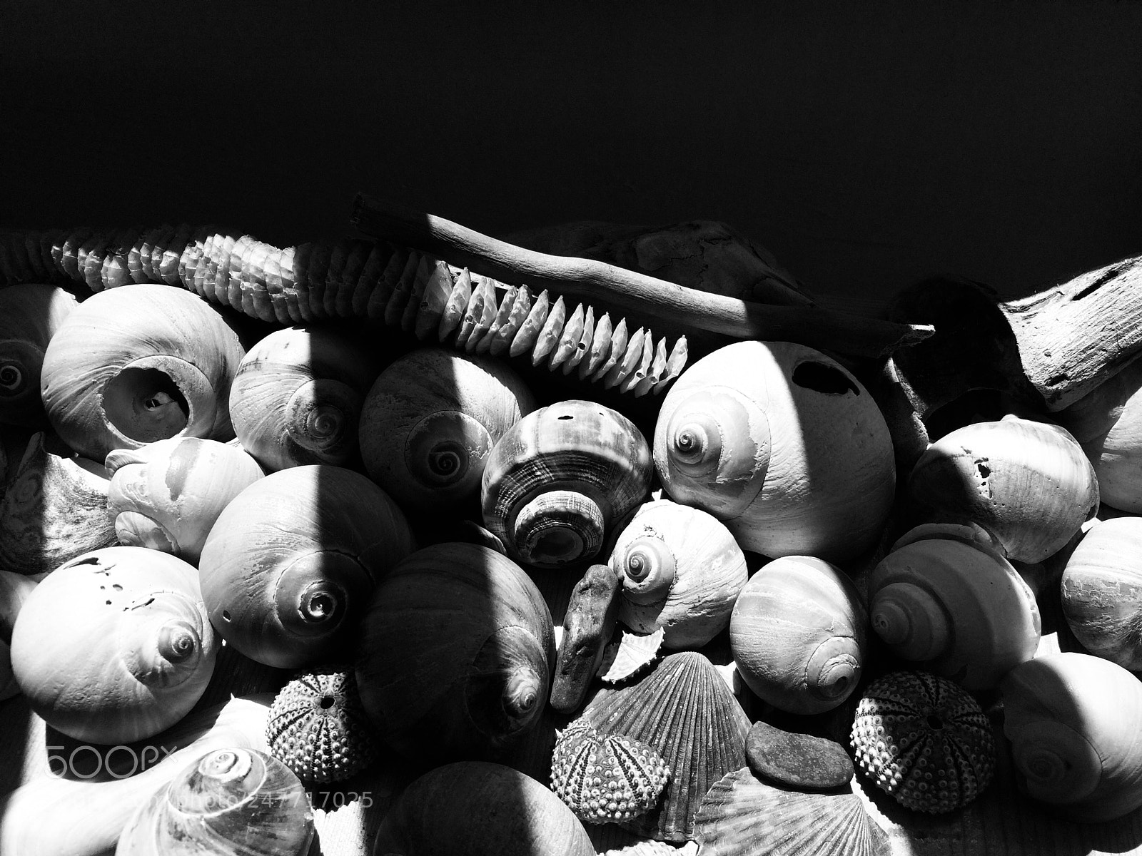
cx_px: 571
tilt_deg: -52.3
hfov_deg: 61.7
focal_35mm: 29
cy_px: 428
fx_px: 957
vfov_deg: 48.2
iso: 32
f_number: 2.2
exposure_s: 1/2740
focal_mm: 4.15
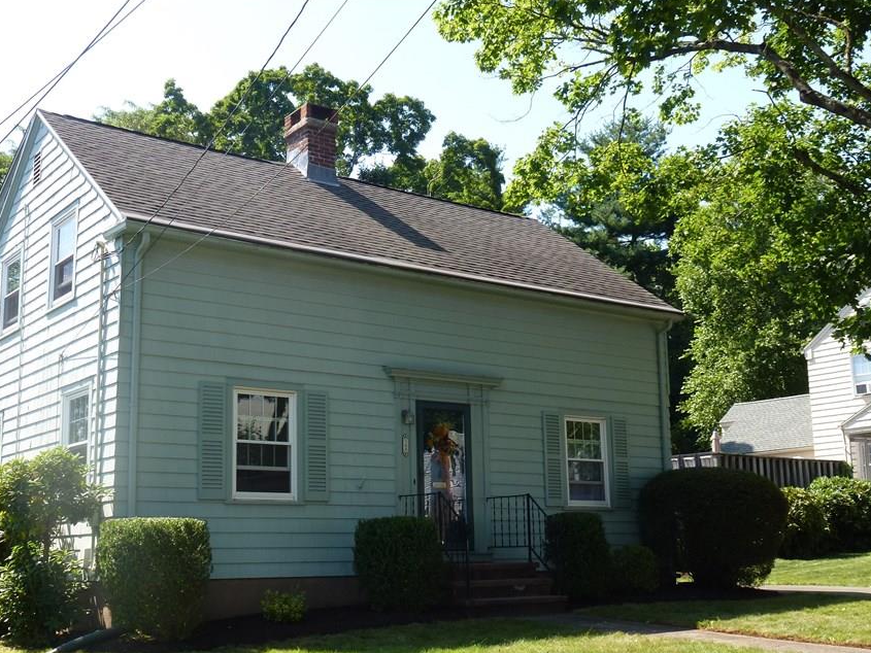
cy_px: 390
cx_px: 375
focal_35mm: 40
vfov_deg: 35.8
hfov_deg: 46.7
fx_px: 1007
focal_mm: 5.9
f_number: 4
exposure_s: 1/250
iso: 100
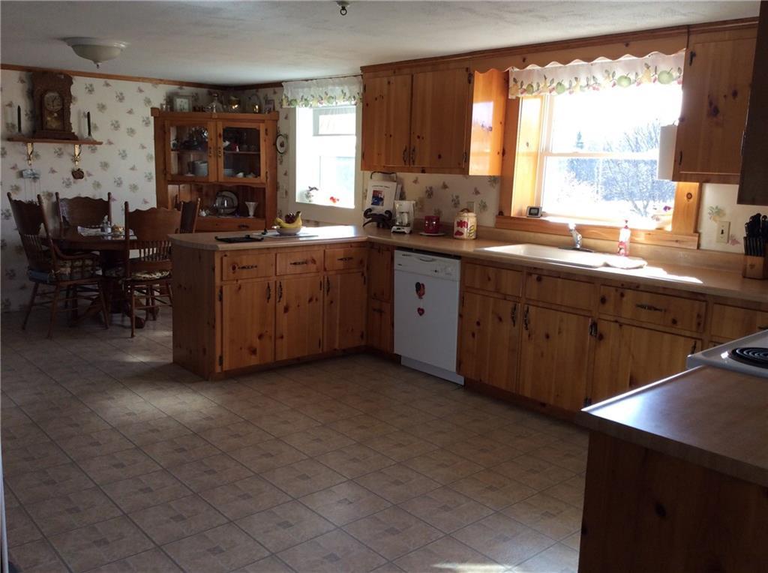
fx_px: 709
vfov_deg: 44.0
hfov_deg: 56.9
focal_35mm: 32
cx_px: 384
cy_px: 286
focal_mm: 3.3
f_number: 2.4
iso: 32
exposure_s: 1/60
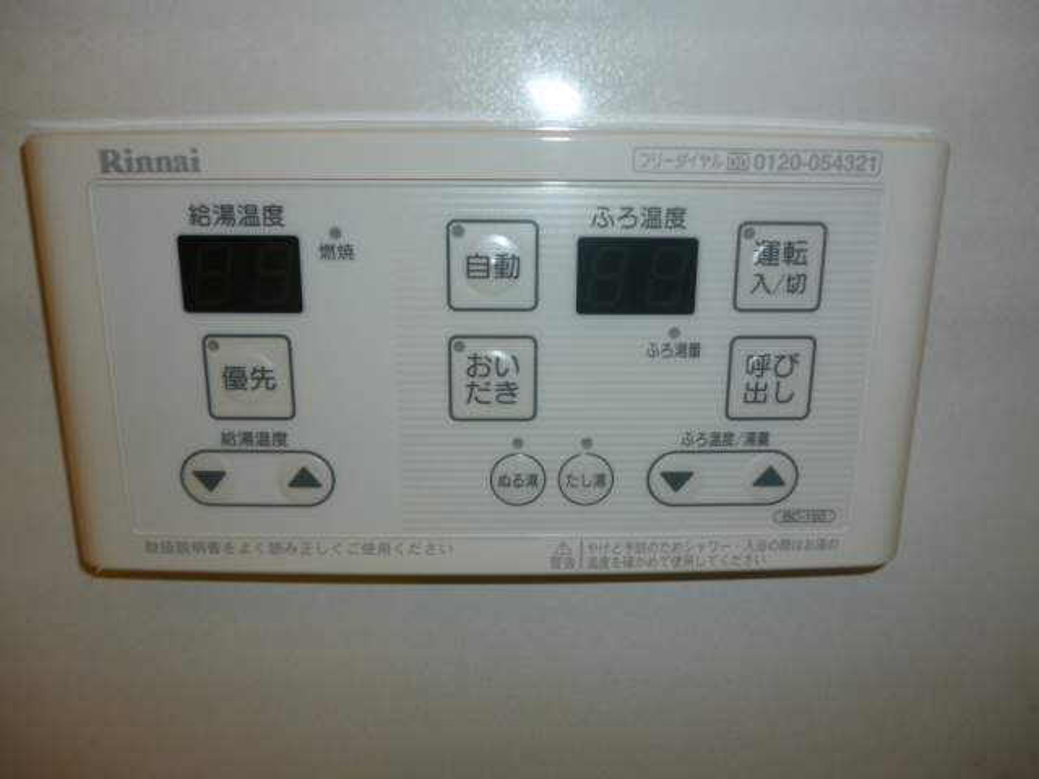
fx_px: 840
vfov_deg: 49.7
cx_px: 520
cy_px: 390
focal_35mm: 28
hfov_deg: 63.4
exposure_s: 1/60
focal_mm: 5
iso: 100
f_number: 3.1
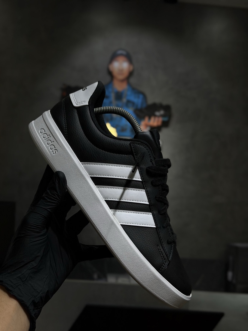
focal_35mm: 48
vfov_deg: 39.7
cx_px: 124
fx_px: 459
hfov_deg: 30.3
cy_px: 166
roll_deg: -4.0
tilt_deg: -3.7
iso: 64
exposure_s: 1/855
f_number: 1.78
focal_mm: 6.76
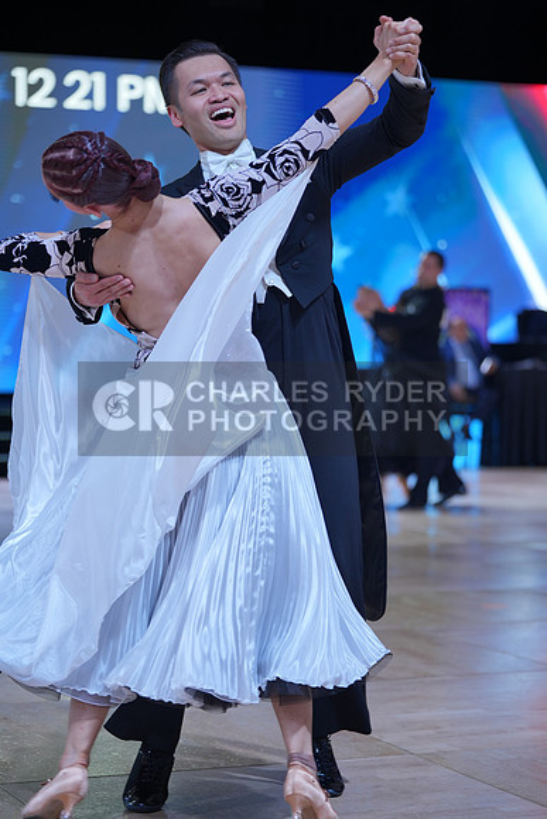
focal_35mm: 88
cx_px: 274
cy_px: 410
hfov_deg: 15.5
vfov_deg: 23.1
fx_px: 2004
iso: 400
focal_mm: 88
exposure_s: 1/400
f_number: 2.8
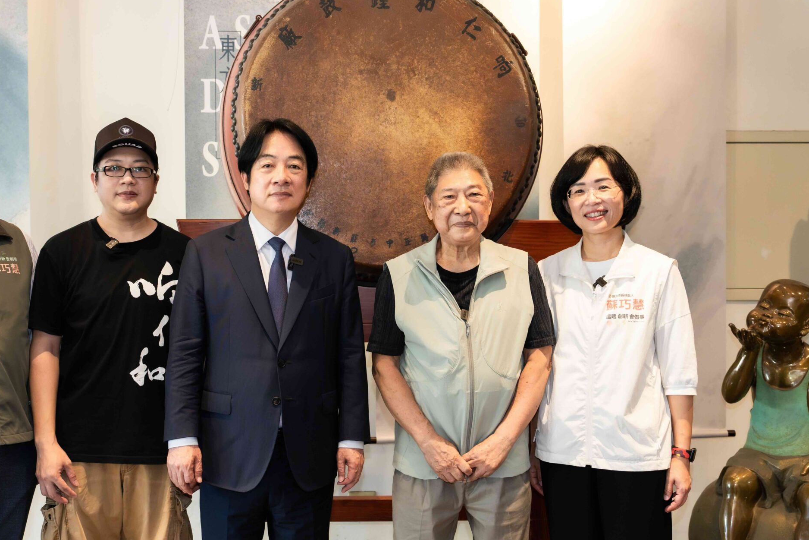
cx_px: 332
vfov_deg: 30.5
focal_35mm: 44
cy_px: 263
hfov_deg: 44.3
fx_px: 989
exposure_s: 1/250
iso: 6400
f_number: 4
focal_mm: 31
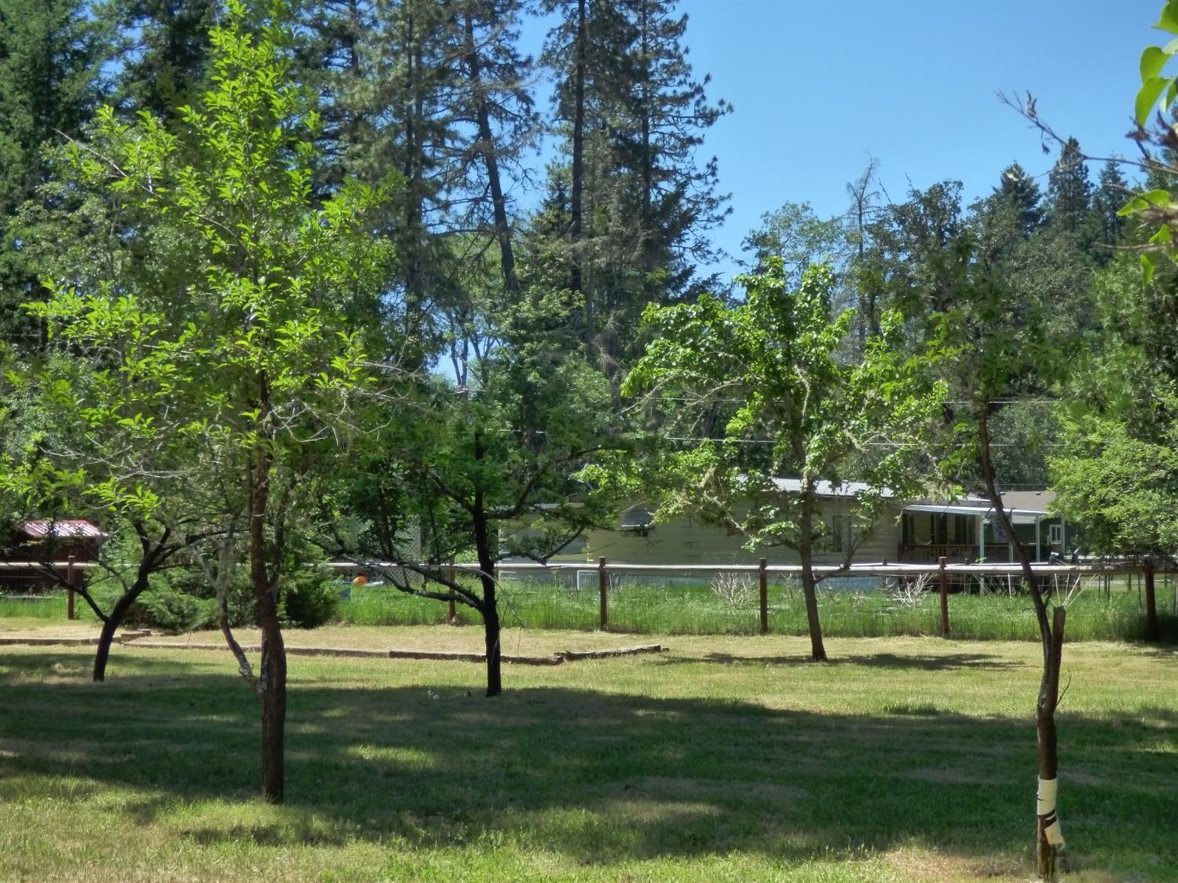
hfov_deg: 34.9
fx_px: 1871
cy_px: 442
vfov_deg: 26.5
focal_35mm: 55
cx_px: 589
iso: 400
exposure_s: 1/640
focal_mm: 9.92
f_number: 4
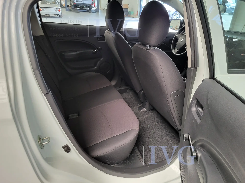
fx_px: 184
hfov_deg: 67.3
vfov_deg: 53.1
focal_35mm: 26
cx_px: 122
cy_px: 92
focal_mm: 5.4
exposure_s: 1/50
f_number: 1.8
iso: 640
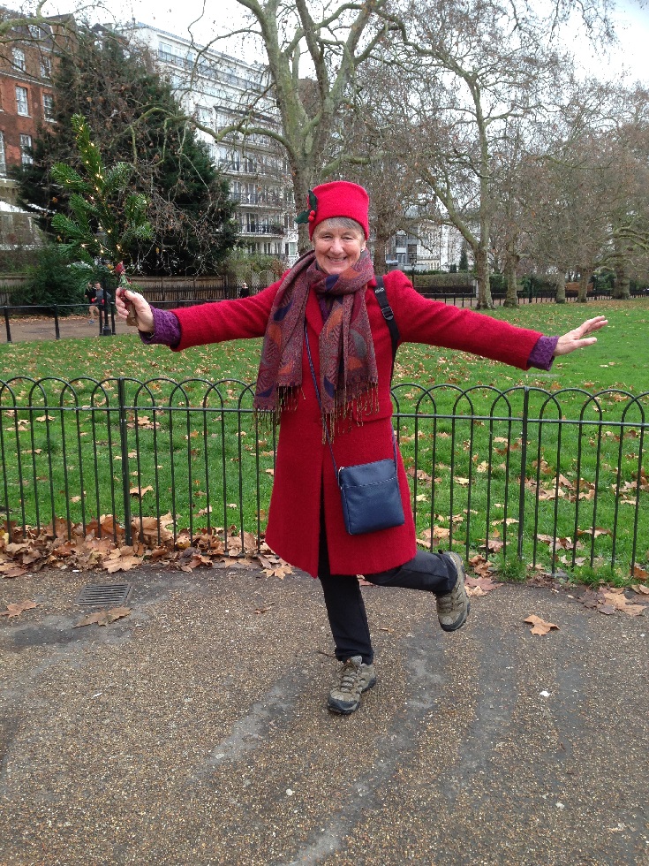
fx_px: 825
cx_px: 324
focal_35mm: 33
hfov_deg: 42.9
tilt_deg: -10.1
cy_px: 433
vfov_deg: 55.4
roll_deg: +0.2
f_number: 2.4
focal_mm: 4.12
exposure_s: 1/120
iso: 80
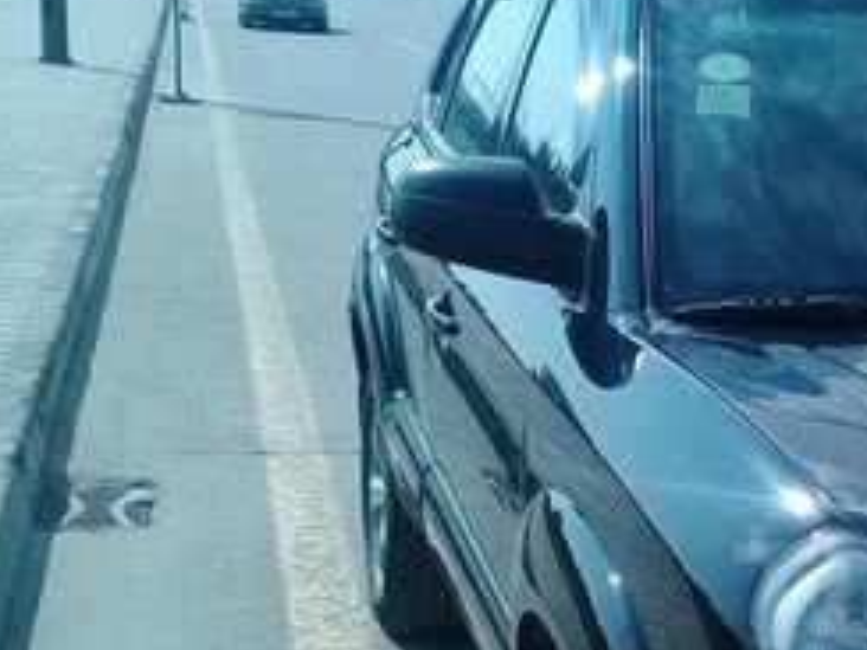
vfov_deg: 17.3
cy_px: 595
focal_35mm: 84
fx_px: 2104
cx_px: 1098
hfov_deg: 21.3
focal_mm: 3.3
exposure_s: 1/1876
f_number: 2.2
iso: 64
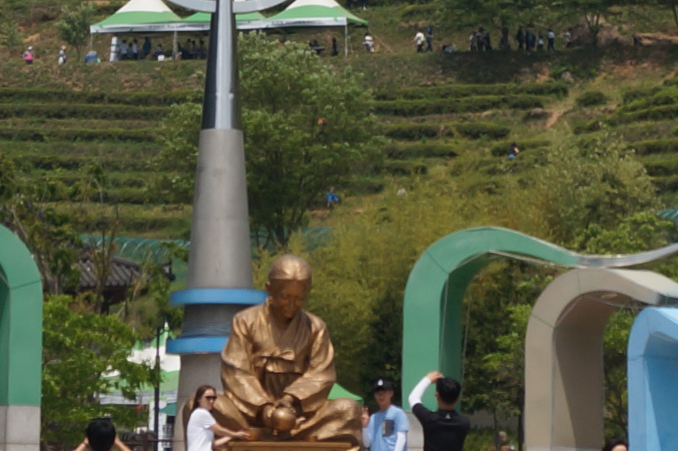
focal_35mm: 189
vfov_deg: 7.2
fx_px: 3556
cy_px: -126
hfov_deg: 10.9
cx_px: 400
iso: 100
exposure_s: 1/500
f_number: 8
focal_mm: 26
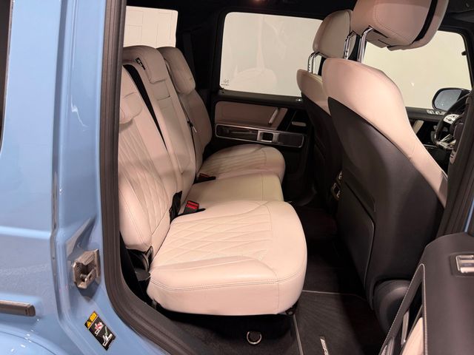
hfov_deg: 71.6
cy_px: 178
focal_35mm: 24
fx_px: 329
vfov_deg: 56.8
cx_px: 237
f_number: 1.78
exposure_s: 1/120
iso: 160
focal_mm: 6.76
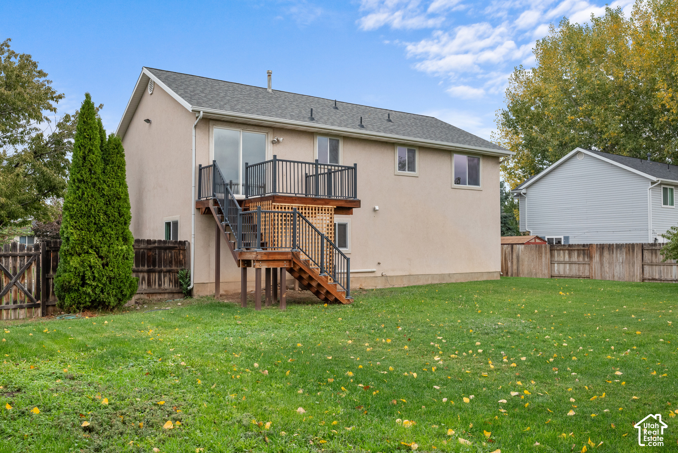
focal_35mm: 30
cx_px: 339
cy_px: 226
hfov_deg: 61.9
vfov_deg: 43.6
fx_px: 565
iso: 1600
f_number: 8
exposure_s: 1/125
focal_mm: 30
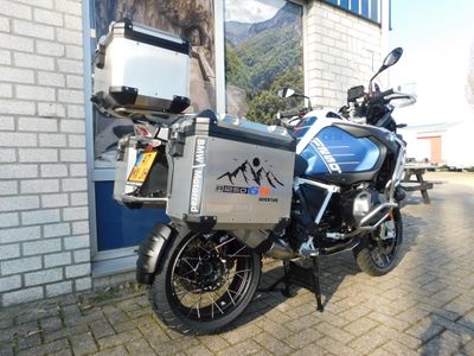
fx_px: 329
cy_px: 178
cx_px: 237
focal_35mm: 24
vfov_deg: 56.8
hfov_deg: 71.6
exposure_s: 1/400
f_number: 3
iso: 125
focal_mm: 4.1
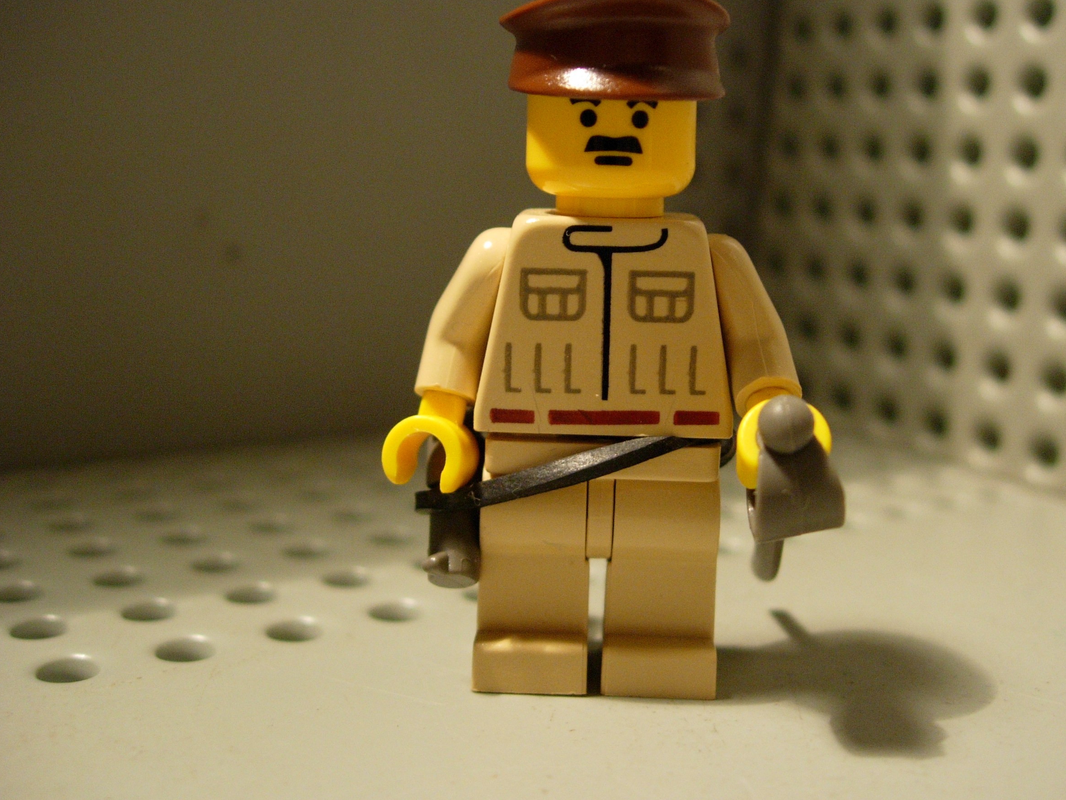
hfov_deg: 44.8
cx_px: 570
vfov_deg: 34.3
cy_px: 380
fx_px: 1293
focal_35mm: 42
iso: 200
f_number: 2.8
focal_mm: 7.8
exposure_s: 1/22.6
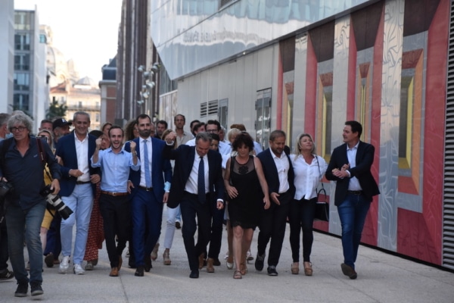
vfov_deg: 7.9
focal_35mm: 174
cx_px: 227
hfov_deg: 11.8
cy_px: 152
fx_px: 2194
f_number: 5.6
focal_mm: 116
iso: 1600
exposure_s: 1/400
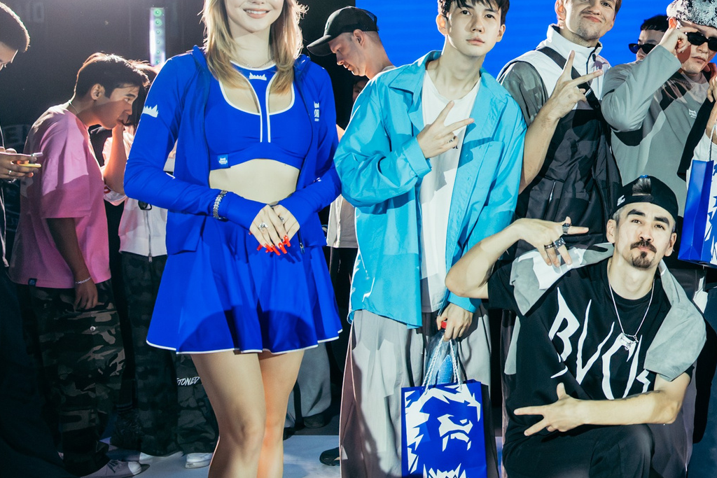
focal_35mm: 60
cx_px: 830
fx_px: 1195
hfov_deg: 29.4
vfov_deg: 22.6
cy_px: 187
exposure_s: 1/320
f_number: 2.8
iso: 4000
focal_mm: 24
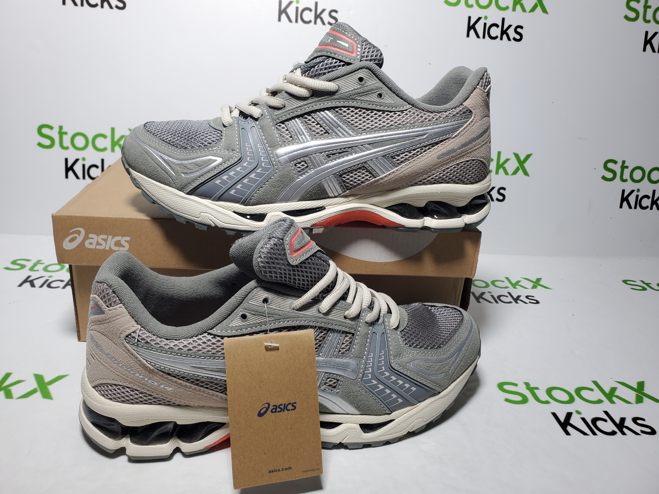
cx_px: 330
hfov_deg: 67.3
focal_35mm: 26
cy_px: 247
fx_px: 495
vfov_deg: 53.1
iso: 50
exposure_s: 1/188
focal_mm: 4.3
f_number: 2.4
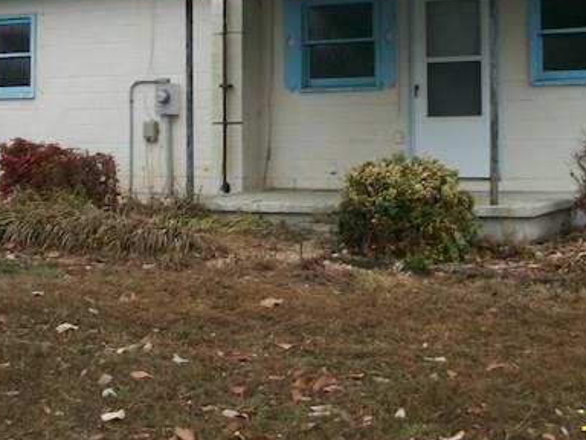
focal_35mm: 73
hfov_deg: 26.7
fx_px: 1236
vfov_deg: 19.9
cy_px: 81
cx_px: 276
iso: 80
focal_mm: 6.3
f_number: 3.1
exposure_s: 1/200
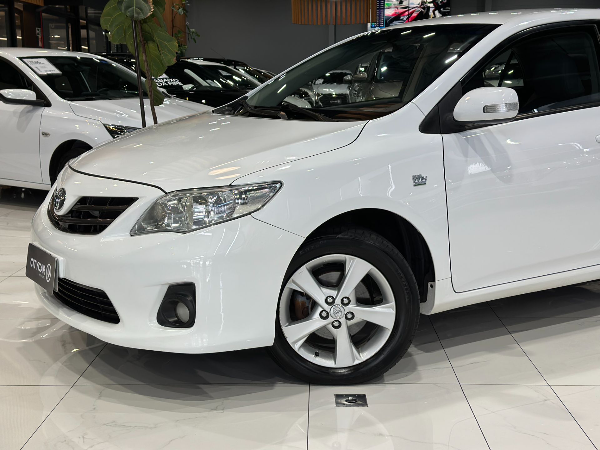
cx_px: 300
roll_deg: +0.6
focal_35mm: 48
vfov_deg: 30.3
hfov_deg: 39.7
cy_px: 225
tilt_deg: -10.4
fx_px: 832
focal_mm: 6.86
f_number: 1.78
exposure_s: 1/170
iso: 100
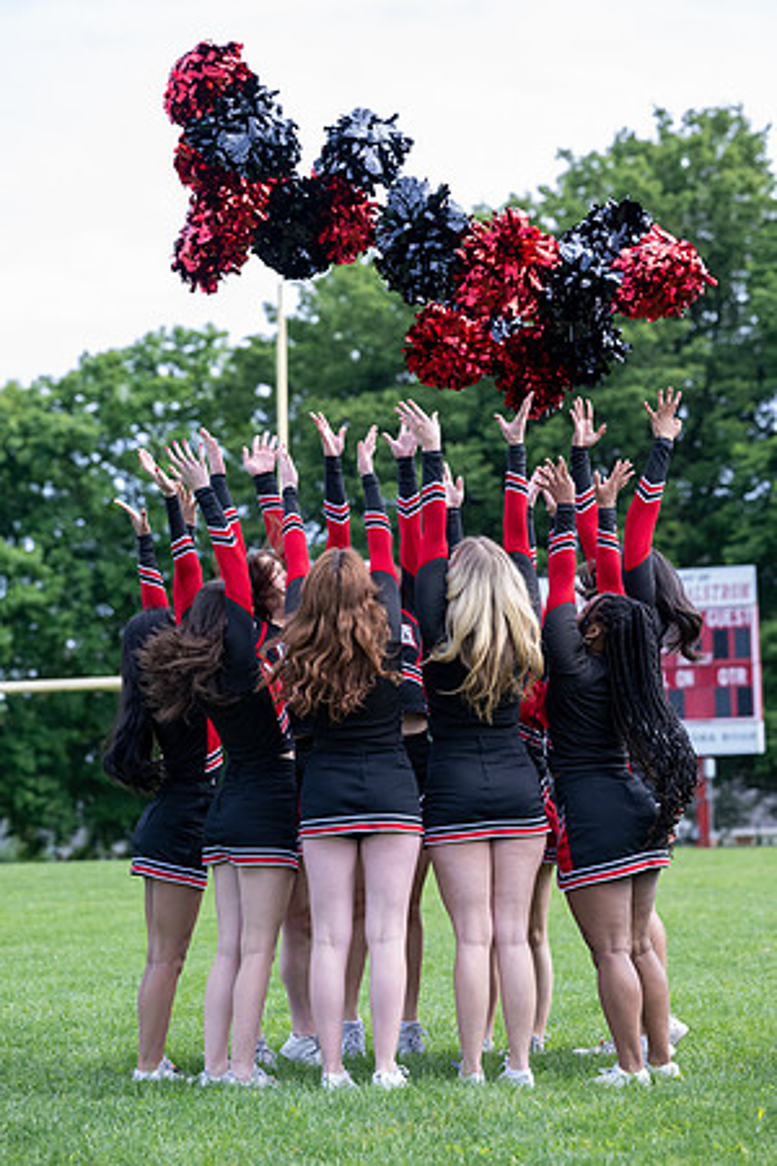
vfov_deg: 18.6
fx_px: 3561
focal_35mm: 110
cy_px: 583
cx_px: 388
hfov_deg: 12.5
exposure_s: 1/1600
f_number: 4.5
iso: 1000
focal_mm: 110
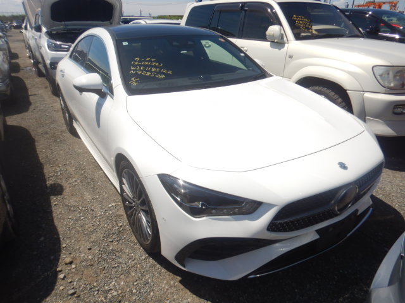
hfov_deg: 71.6
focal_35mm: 24
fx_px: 281
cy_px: 152
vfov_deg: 56.8
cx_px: 202
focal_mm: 4.3
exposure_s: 1/500
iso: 125
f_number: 2.8
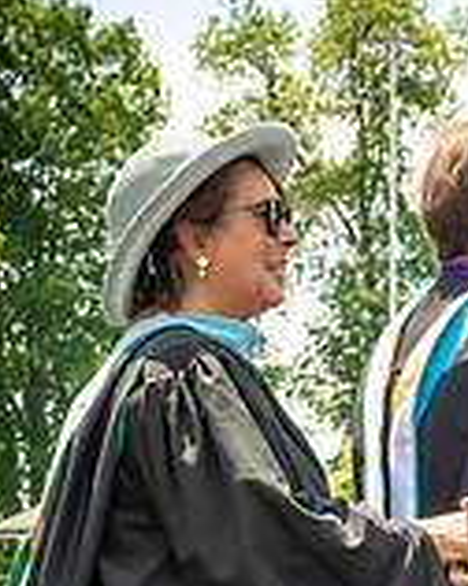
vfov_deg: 8.4
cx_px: 290
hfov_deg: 6.7
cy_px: 588
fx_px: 3990
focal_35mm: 230
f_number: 7.1
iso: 200
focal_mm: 36
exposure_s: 1/800
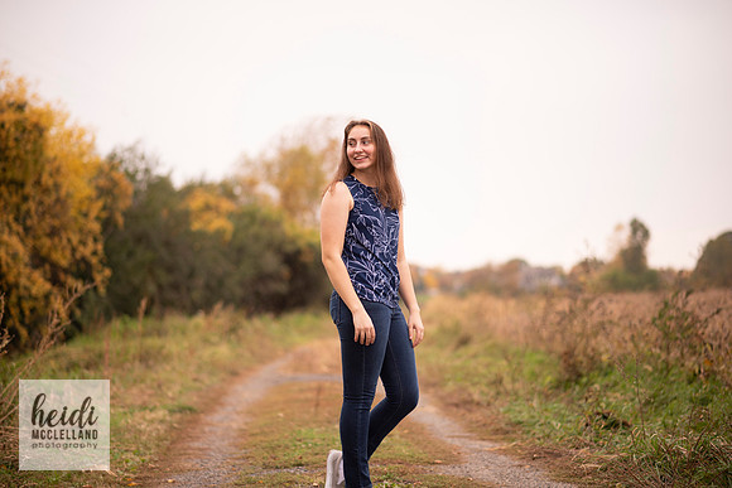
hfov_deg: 23.9
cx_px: 366
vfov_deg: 16.1
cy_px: 244
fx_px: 1729
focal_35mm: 85
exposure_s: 1/250
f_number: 1.8
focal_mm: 85
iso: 160
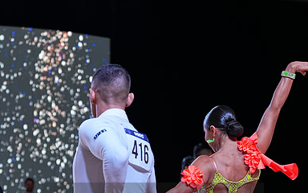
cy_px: 210
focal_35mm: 137
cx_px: 154
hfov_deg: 15.3
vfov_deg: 9.5
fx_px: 1150
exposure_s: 1/400
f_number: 4
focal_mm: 89
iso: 800
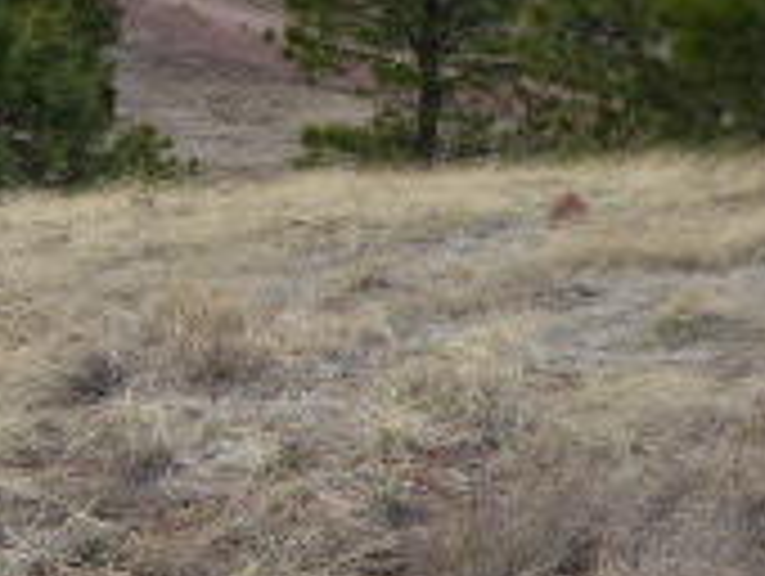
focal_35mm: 199
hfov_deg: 9.5
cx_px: -508
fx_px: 4404
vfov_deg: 7.5
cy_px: 171
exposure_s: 1/400
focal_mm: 9.1
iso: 100
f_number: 3.9
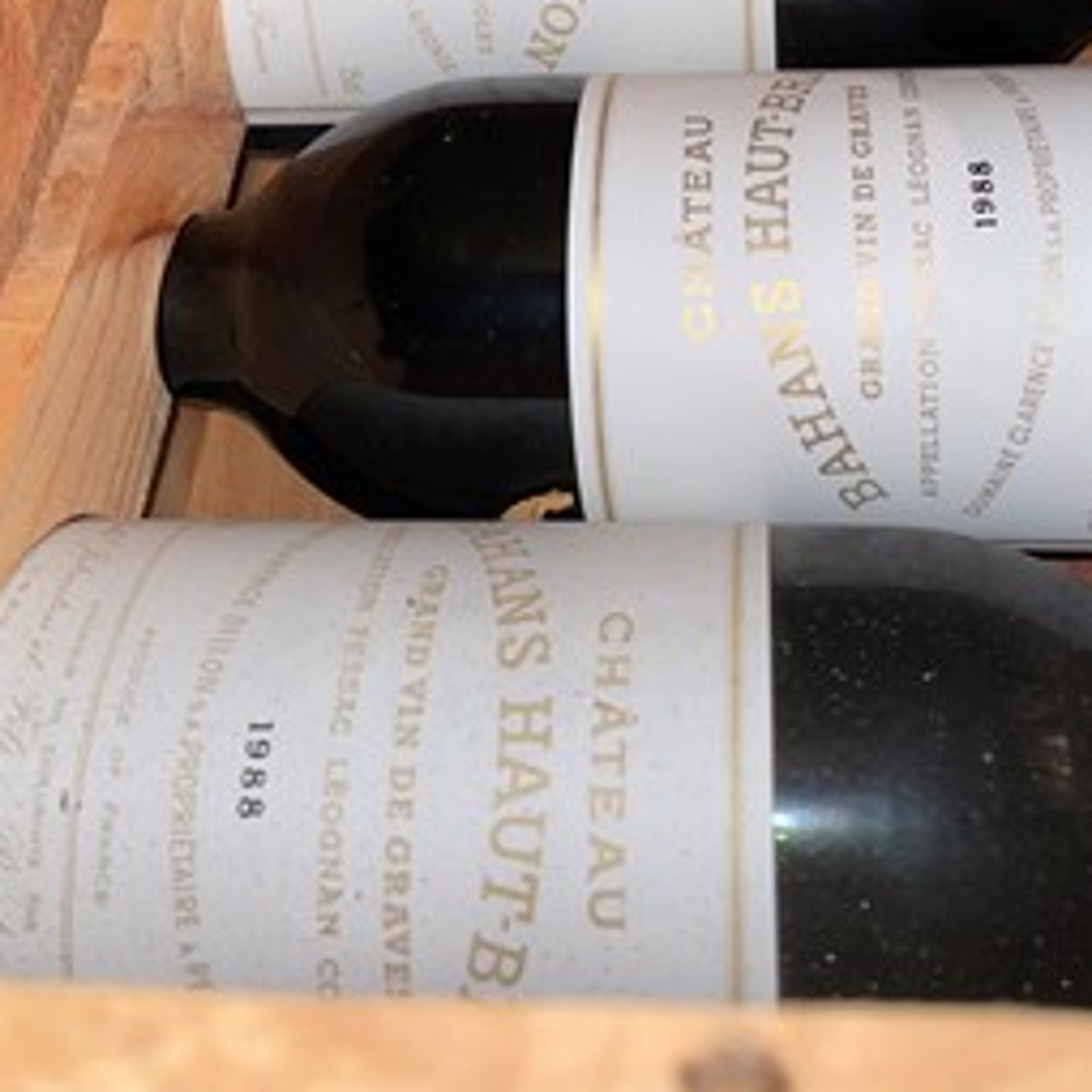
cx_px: 653
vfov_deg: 35.4
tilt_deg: -52.4
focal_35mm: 45
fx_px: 1606
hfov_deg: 37.4
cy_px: 116
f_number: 1.6
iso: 40
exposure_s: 1/33
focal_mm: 4.2
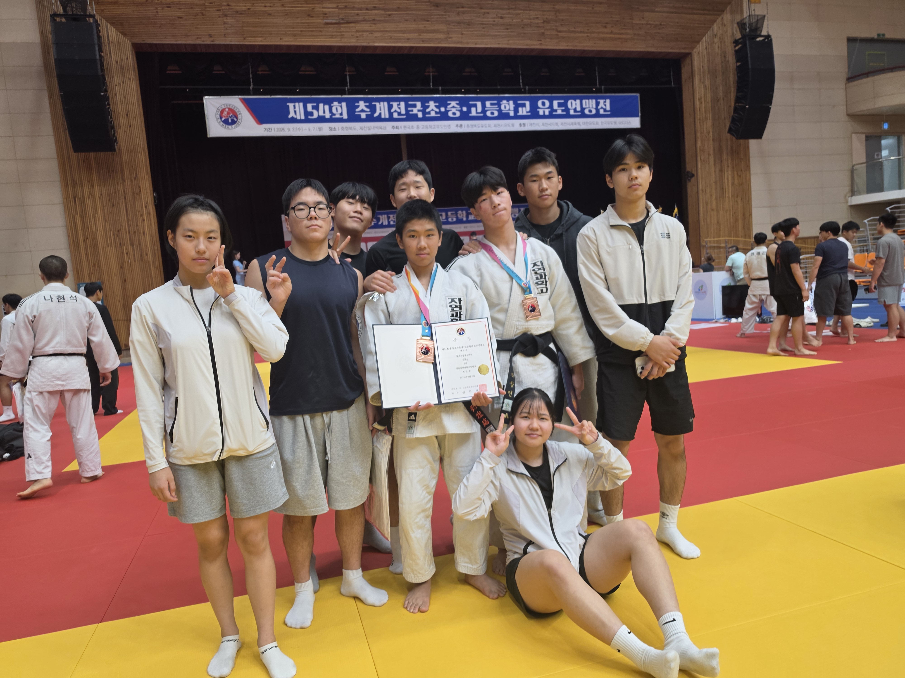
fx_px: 601
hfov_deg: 73.9
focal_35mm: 23
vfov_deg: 58.9
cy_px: 339
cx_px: 452
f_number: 1.4
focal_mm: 6.5
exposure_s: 1/180
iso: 100
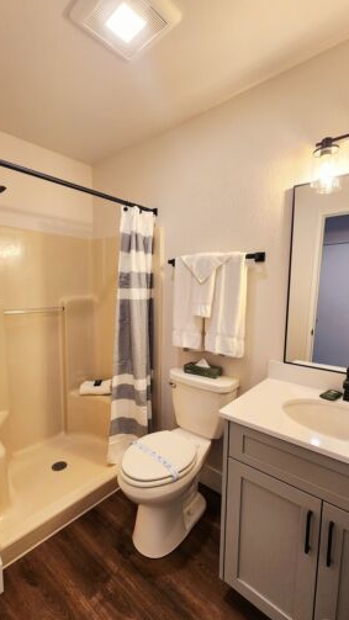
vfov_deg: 103.0
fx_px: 247
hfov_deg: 70.2
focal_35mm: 15
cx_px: 152
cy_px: 319
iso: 100
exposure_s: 1/60.2
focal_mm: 2.2
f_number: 2.2
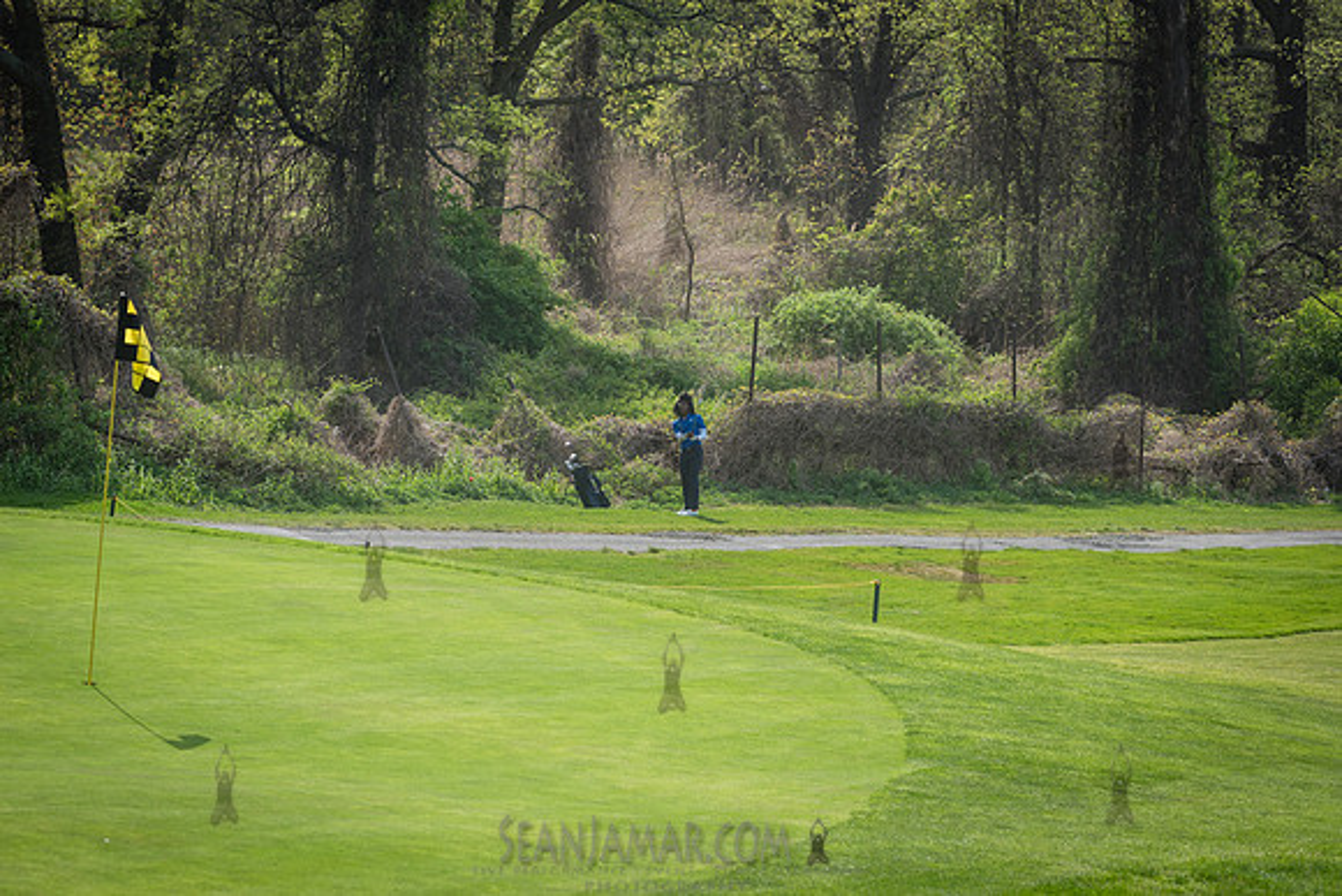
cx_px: 671
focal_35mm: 120
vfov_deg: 11.4
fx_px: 4474
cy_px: 448
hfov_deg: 17.1
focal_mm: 120
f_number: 7.1
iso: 400
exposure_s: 1/800
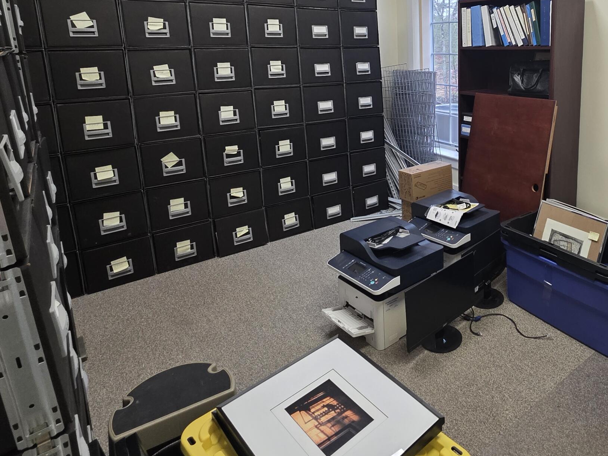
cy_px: 120
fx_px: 422
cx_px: 447
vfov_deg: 54.5
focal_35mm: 24
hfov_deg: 67.6
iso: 200
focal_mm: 2.2
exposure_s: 1/120
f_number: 1.9
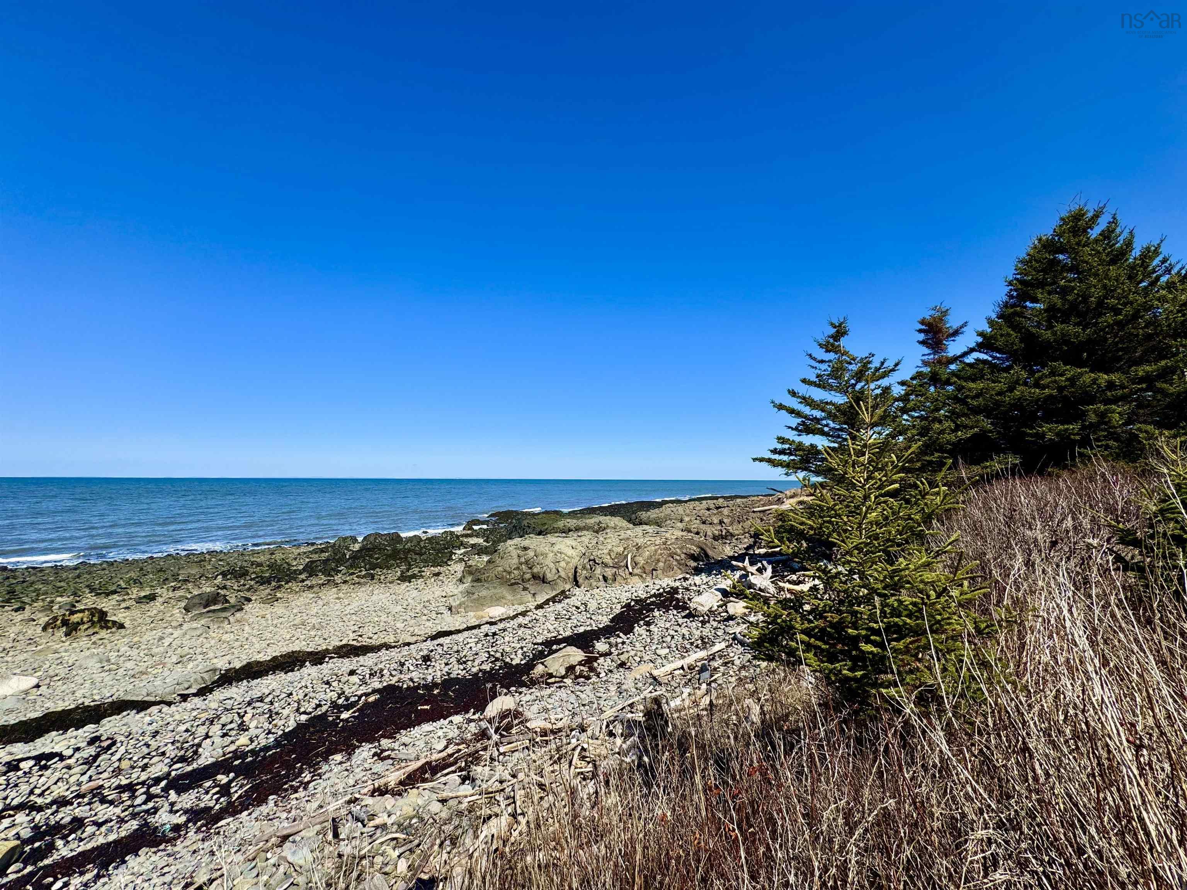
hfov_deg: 102.1
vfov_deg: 85.7
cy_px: 445
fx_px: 480
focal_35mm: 14
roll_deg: -0.2
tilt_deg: +3.7
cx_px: 594
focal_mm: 2.22
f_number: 2.2
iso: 50
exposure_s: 1/2415
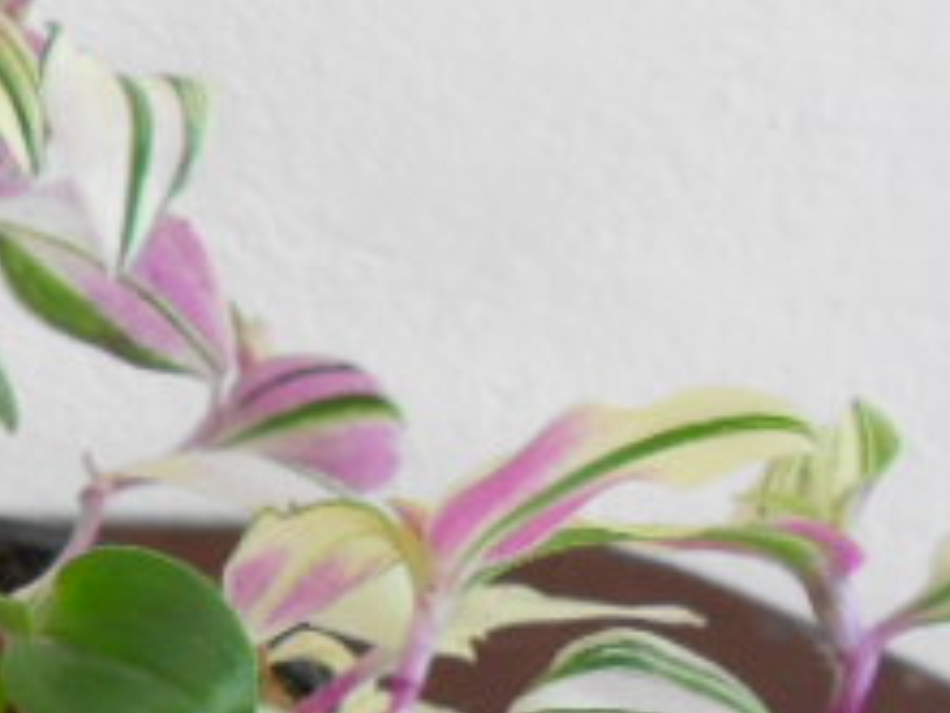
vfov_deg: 17.1
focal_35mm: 84
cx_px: -310
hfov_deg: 21.0
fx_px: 2307
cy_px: 747
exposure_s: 1/30
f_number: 3.4
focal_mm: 5.3
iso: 400
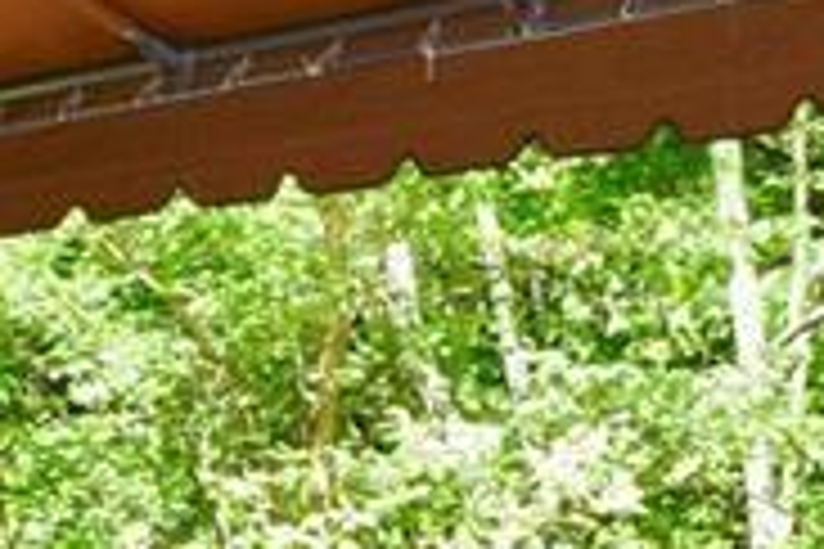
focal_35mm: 118
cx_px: 212
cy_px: 1030
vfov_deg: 10.8
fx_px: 2701
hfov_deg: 17.3
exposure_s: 1/200
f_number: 13
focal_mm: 18
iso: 1600
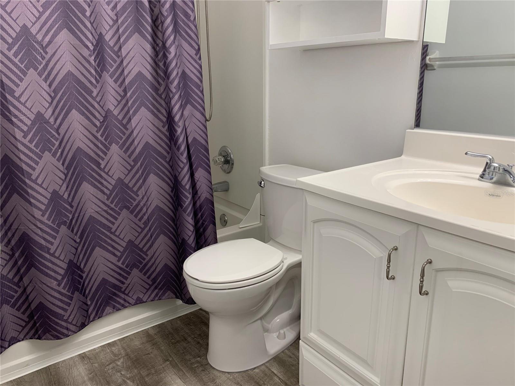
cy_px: 193
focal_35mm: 26
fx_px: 387
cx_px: 258
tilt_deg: -16.8
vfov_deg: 53.1
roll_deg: +0.3
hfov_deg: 67.3
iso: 100
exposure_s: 1/60
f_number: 1.8
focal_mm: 4.25
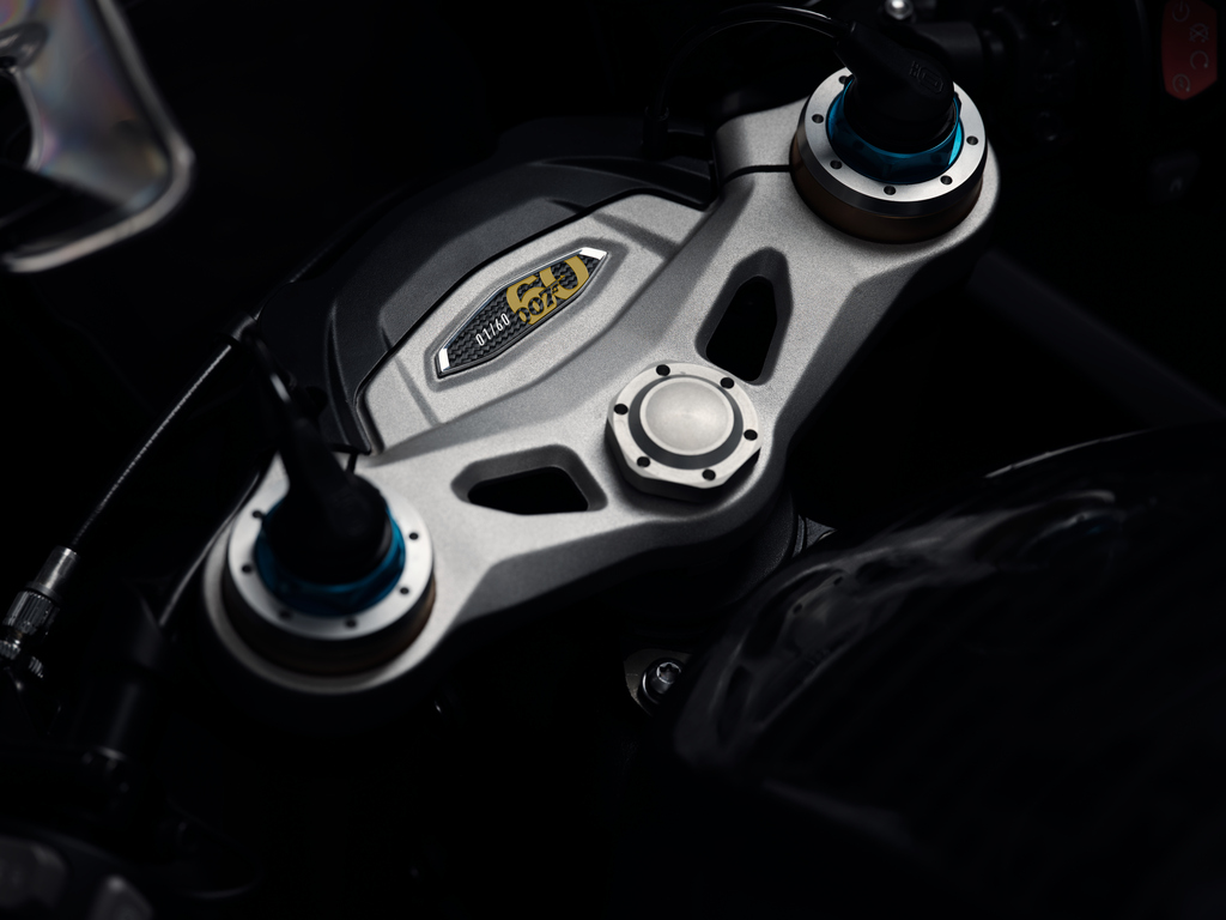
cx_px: 613
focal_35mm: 95
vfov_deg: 15.6
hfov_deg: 20.7
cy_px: 460
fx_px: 3365
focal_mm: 120
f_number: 5.6
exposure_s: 1/10
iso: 100
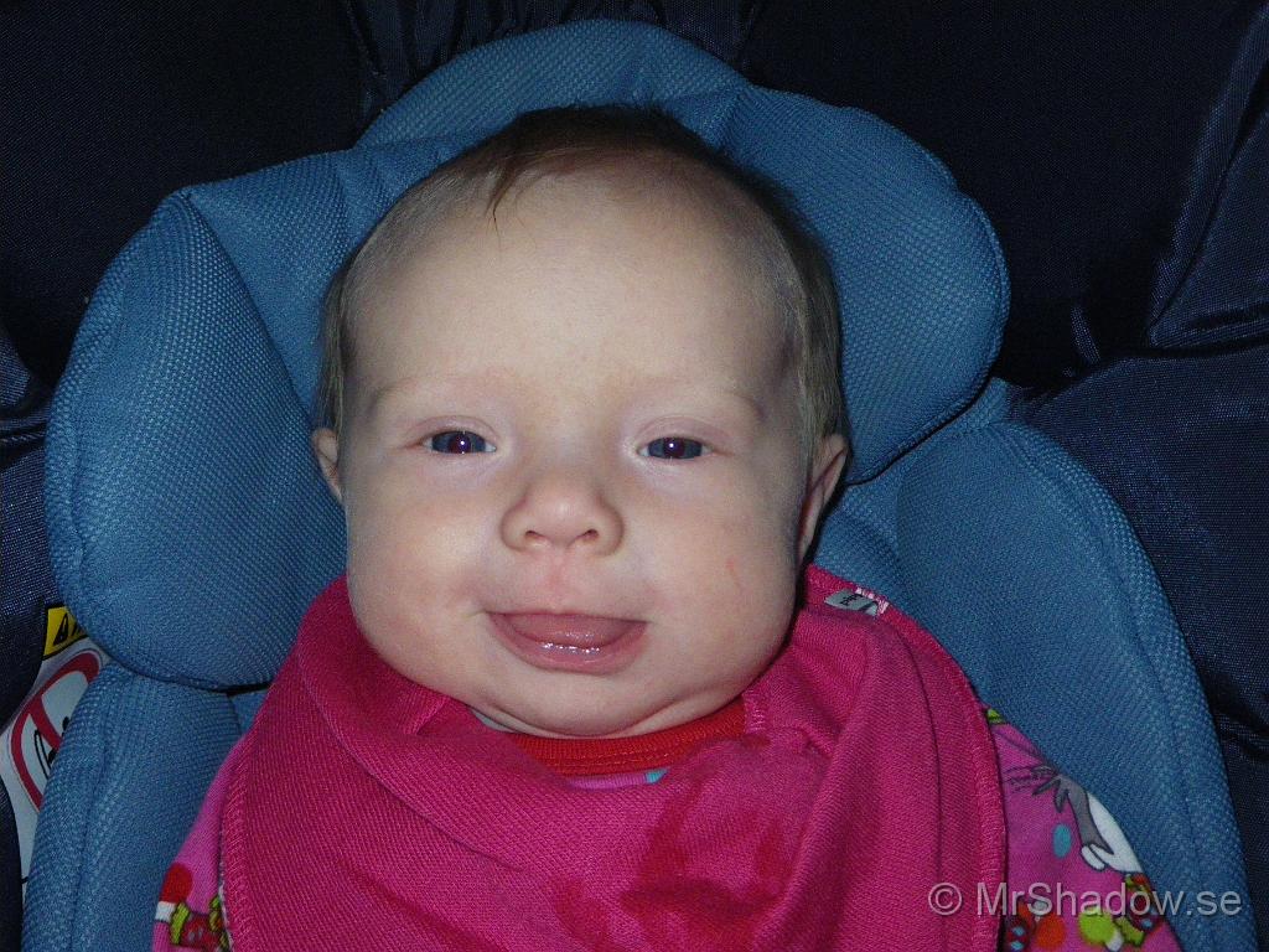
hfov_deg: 37.5
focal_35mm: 51
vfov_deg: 28.6
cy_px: 476
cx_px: 634
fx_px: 1870
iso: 400
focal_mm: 9.1
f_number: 4.4
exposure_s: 1/60
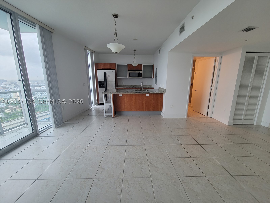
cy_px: 102
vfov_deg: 89.9
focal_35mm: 13
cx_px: 135
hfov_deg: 106.2
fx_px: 101
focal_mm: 2.2
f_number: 2.2
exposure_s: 1/59
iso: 80
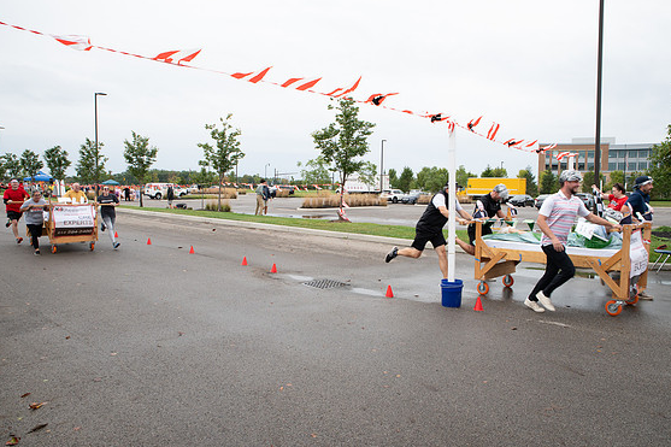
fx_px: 466
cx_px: 345
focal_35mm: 25
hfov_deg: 71.5
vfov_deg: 51.3
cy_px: 227
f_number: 7.1
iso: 640
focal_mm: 24
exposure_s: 1/320
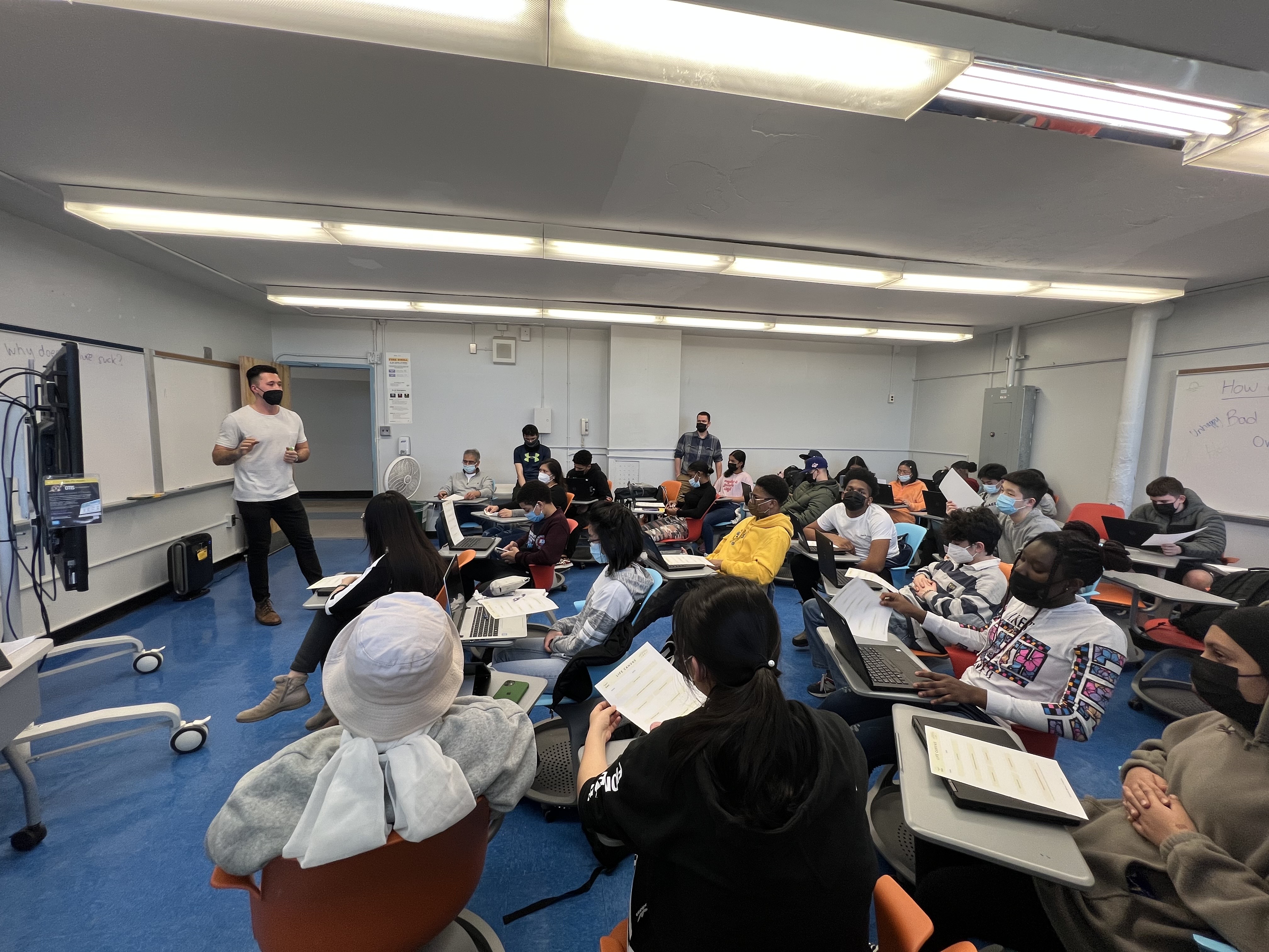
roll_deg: -1.1
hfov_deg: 106.2
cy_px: 476
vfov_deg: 89.9
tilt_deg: -6.2
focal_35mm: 13
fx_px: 477
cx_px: 634
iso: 80
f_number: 1.8
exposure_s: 1/62
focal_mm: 1.57
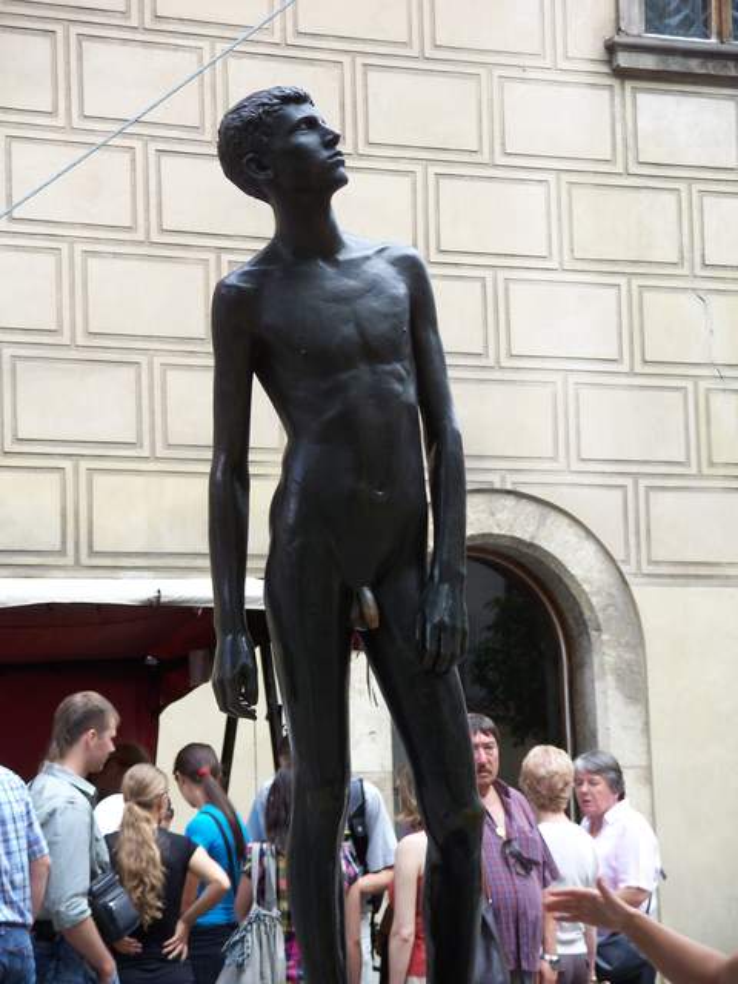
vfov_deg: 17.4
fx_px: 3212
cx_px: 369
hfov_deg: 13.1
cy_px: 492
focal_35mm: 113
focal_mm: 23.9
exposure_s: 1/125
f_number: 3.6
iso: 80
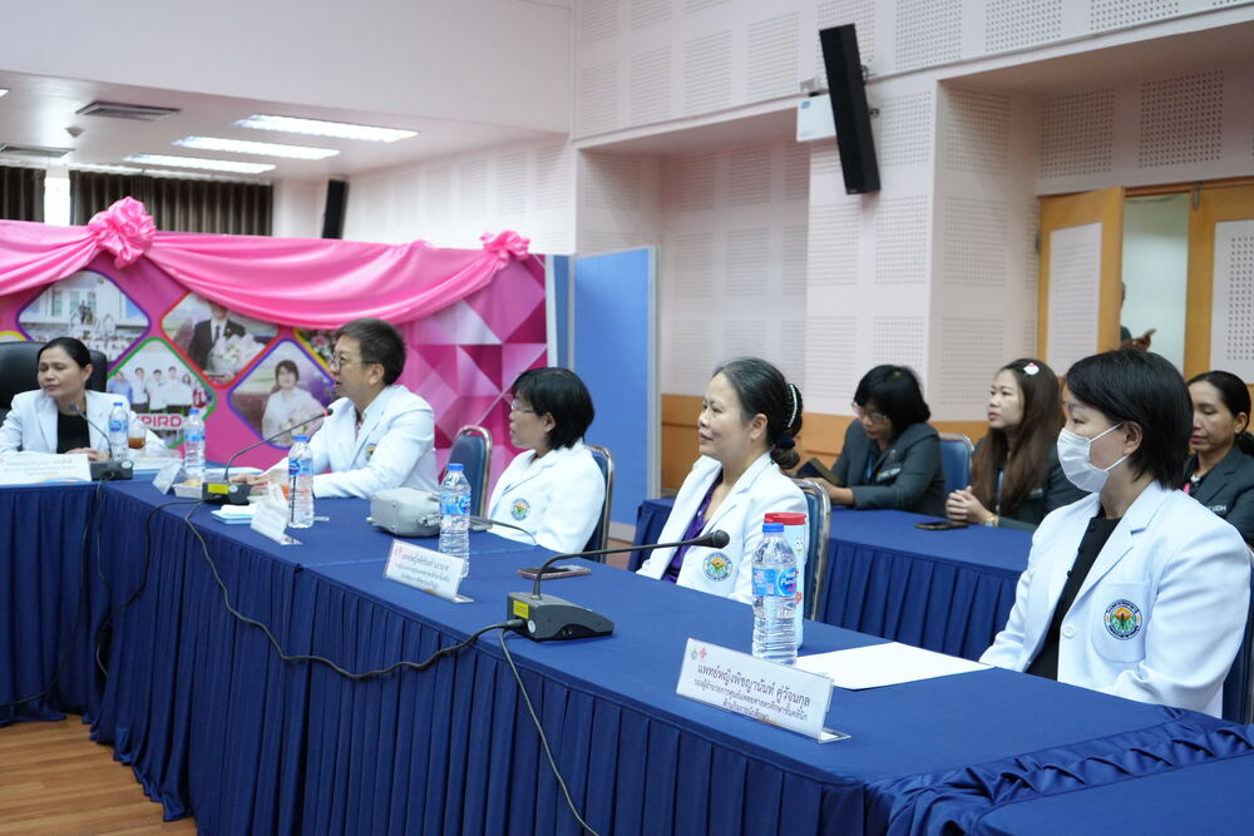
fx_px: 1393
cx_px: 627
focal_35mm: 40
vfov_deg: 33.4
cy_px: 418
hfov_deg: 48.5
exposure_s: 1/200
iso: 5000
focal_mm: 40
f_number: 4
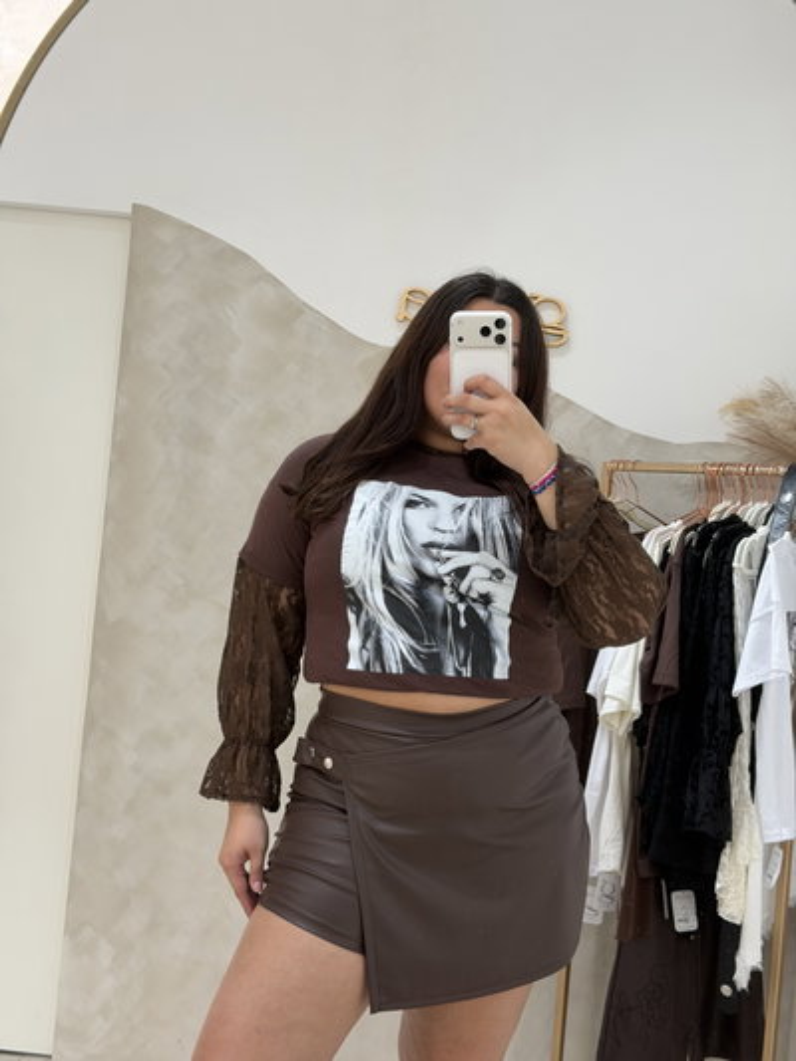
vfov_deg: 39.6
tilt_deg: -18.7
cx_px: 398
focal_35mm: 48
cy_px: 530
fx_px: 1471
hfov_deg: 30.3
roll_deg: -3.7
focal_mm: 6.76
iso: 64
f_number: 1.78
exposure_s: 1/50
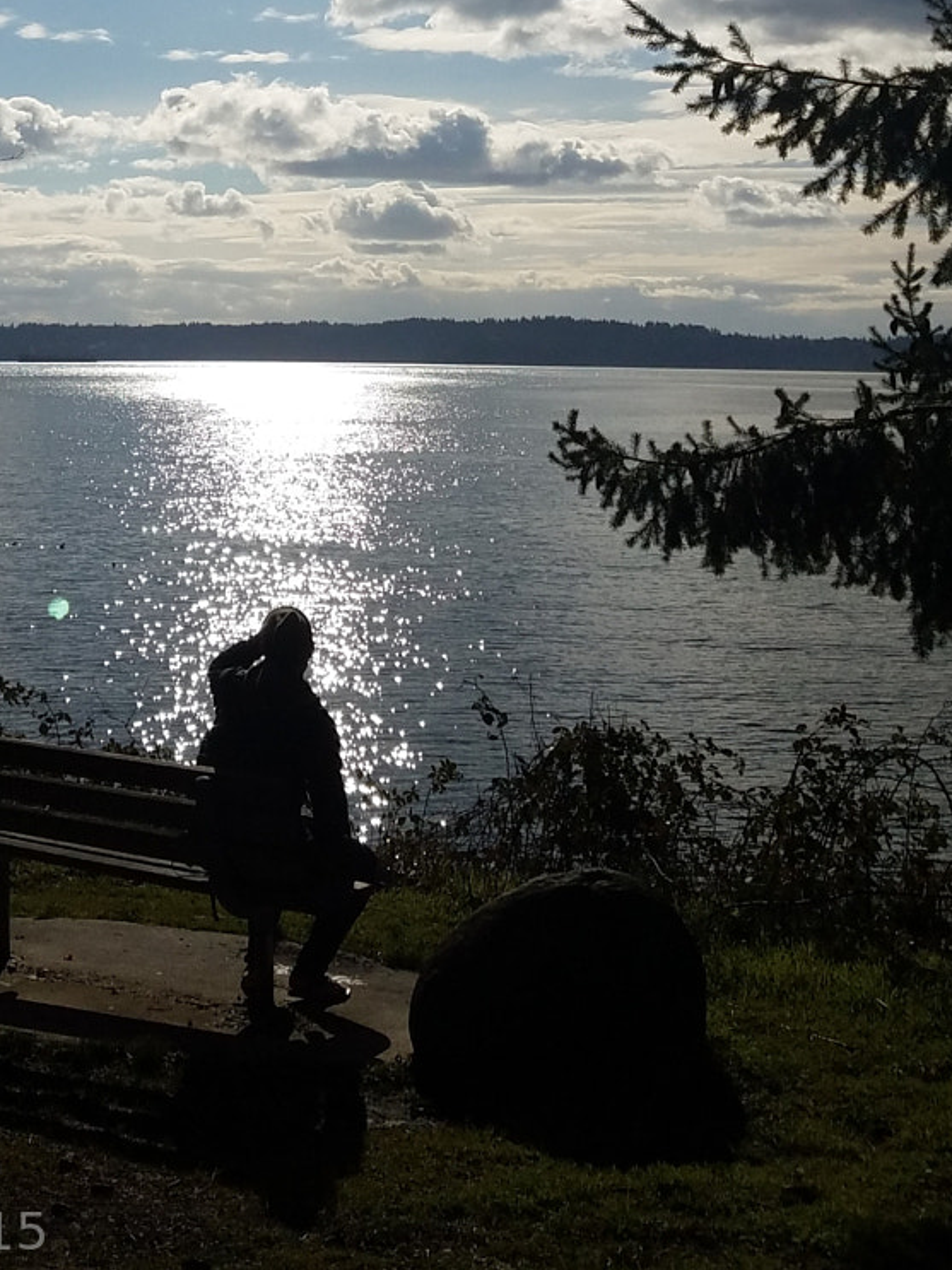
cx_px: 178
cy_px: -2
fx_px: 2054
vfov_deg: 31.7
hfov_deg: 25.6
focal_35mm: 56
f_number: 1.7
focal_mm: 4.2
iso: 40
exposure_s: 1/13216
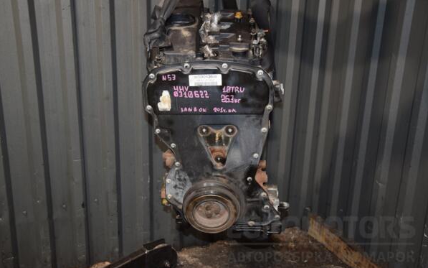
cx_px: 214
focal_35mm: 43
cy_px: 131
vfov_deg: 29.9
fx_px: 502
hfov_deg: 46.2
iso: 800
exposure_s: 1/60
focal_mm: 28
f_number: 5
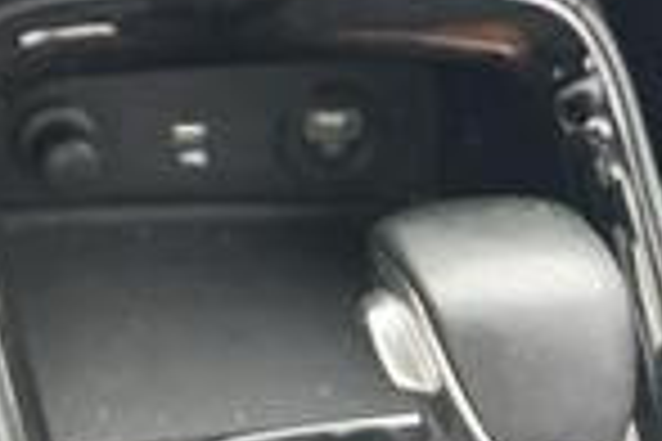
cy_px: -556
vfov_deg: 10.8
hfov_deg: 16.6
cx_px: -356
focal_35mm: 111
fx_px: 2041
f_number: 1.78
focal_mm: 6.76
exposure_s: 1/121
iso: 200
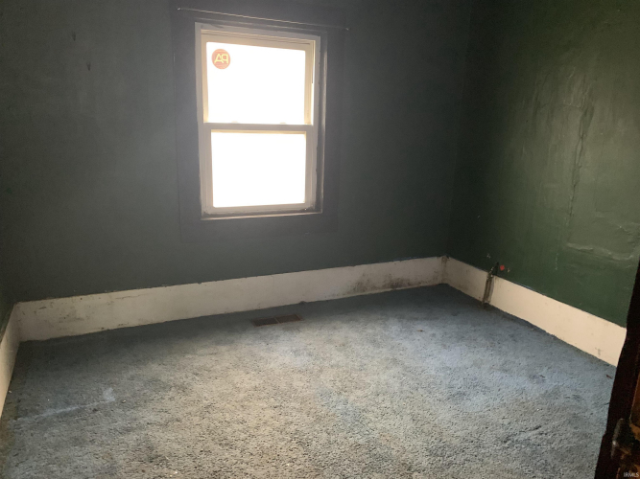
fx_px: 481
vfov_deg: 53.0
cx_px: 320
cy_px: 240
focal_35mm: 26
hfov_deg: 67.3
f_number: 1.8
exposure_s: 1/30
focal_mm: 4.25
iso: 800
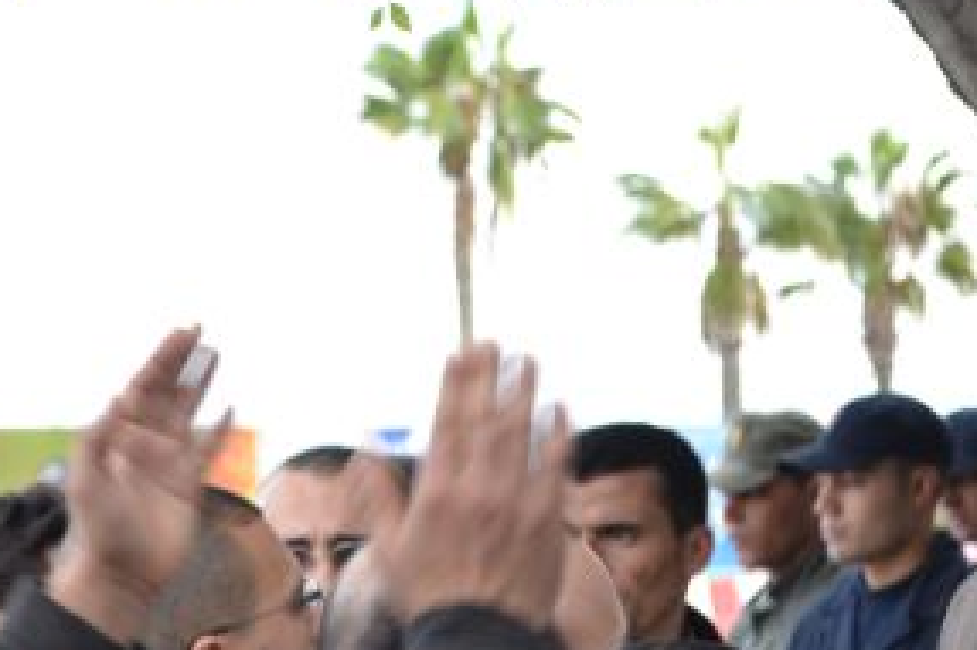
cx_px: 92
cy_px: 568
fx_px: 4994
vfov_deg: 7.4
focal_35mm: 184
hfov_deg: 11.1
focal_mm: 55
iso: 220
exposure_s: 1/125
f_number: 5.6
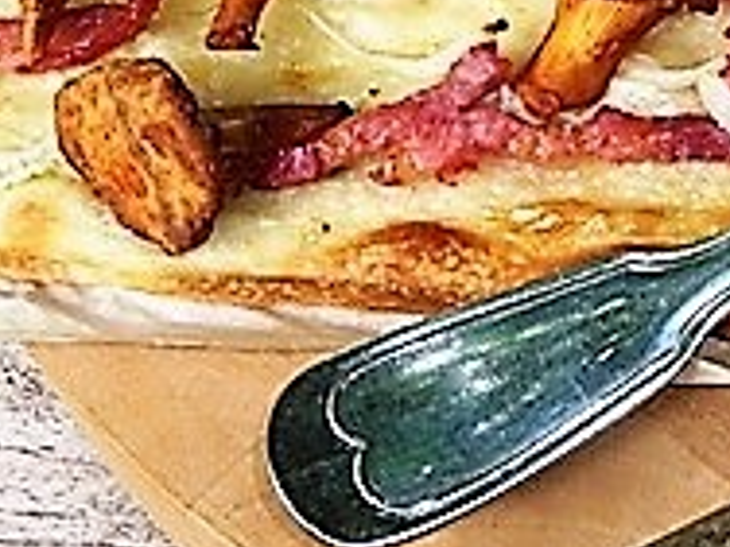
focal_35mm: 146
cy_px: -93
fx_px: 3079
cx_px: 1103
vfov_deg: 10.0
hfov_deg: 12.8
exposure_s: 1/30
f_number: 4
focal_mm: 7.1
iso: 100
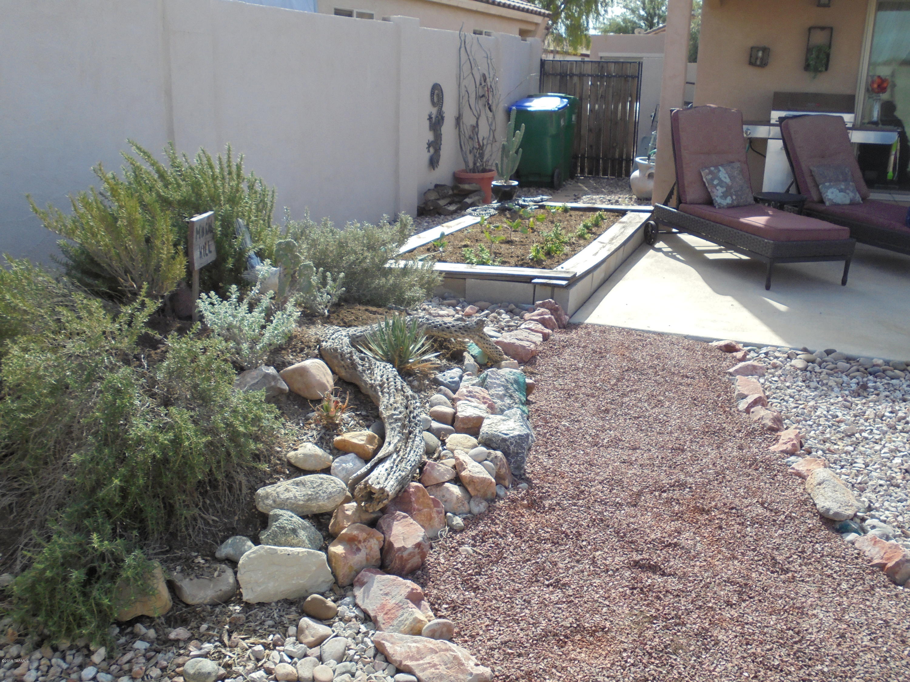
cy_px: 341
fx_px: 894
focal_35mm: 34
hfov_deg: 54.0
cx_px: 455
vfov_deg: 41.8
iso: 100
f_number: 4
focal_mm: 6.1
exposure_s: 1/400
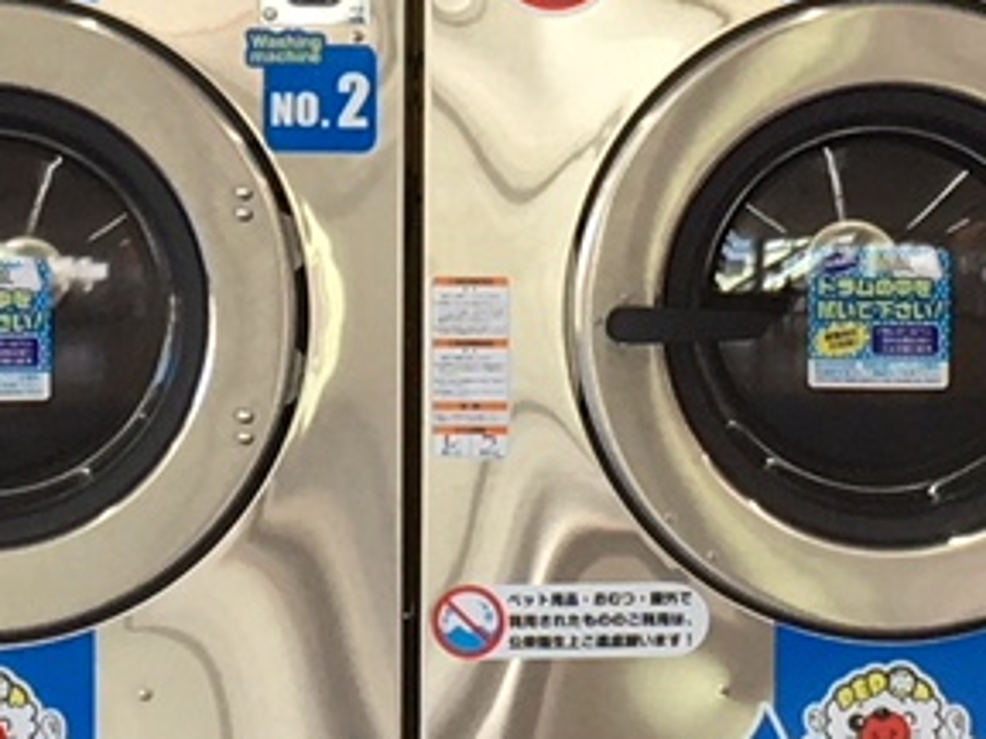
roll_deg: -0.3
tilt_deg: +0.9
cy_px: -181
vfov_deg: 7.3
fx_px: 5782
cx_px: 548
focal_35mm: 203
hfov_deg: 9.7
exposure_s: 1/120
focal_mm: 4.15
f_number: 2.2
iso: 32
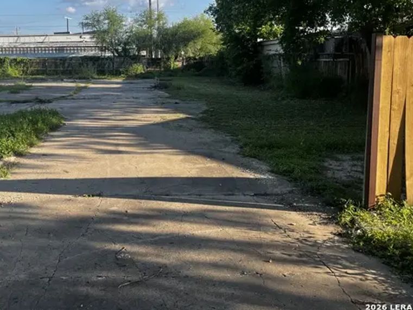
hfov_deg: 52.1
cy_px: 104
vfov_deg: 40.2
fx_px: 418
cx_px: 156
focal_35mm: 35
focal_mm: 5.1
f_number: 1.6
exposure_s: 1/1075
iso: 50
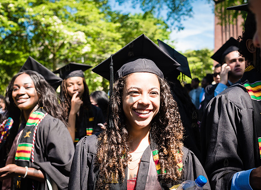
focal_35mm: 46
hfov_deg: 41.5
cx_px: 137
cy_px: 118
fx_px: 345
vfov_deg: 30.7
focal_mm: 35
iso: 100
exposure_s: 1/250
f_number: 5
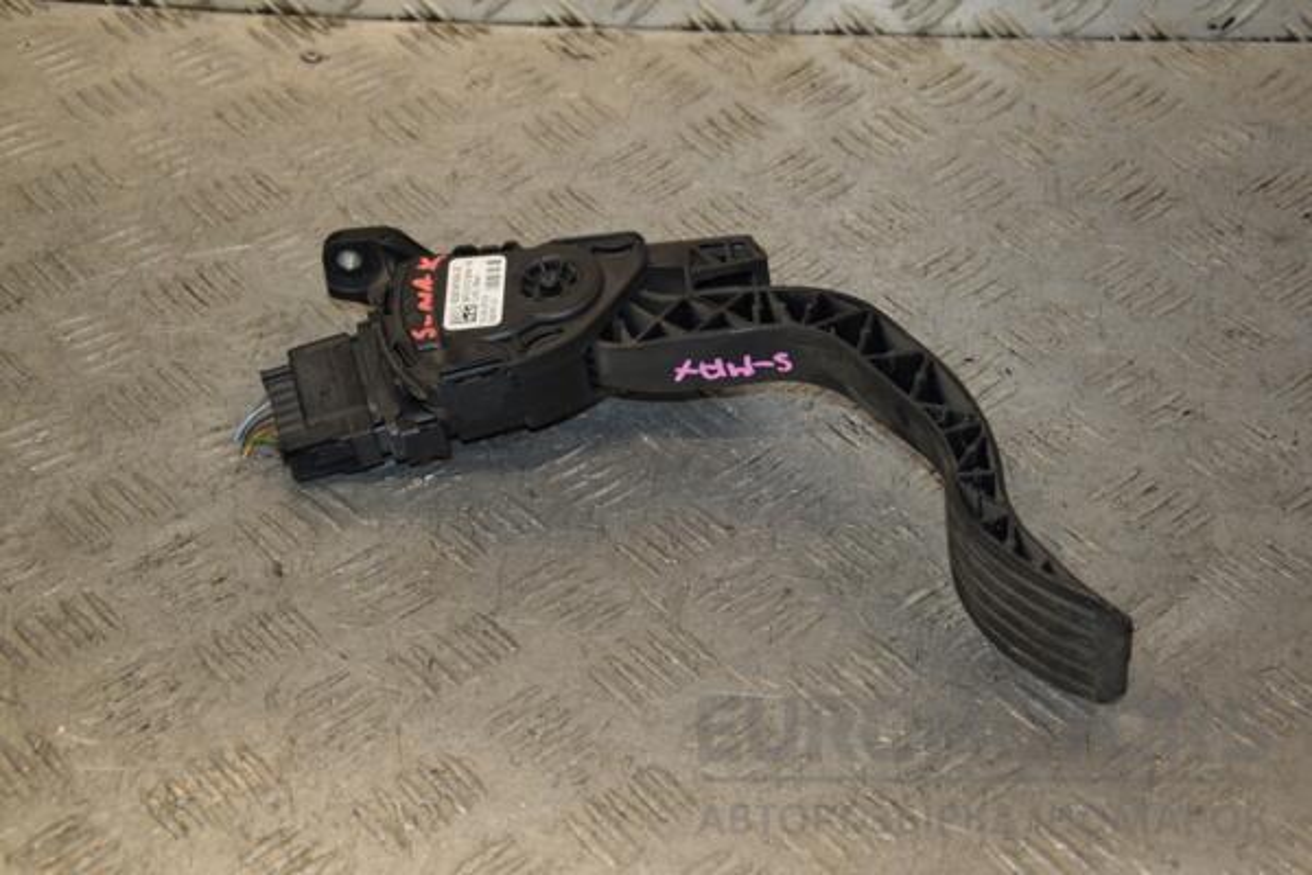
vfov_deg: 18.9
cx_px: 656
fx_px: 2624
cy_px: 438
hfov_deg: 28.1
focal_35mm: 72
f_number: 6.3
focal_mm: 48
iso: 800
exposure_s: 1/200
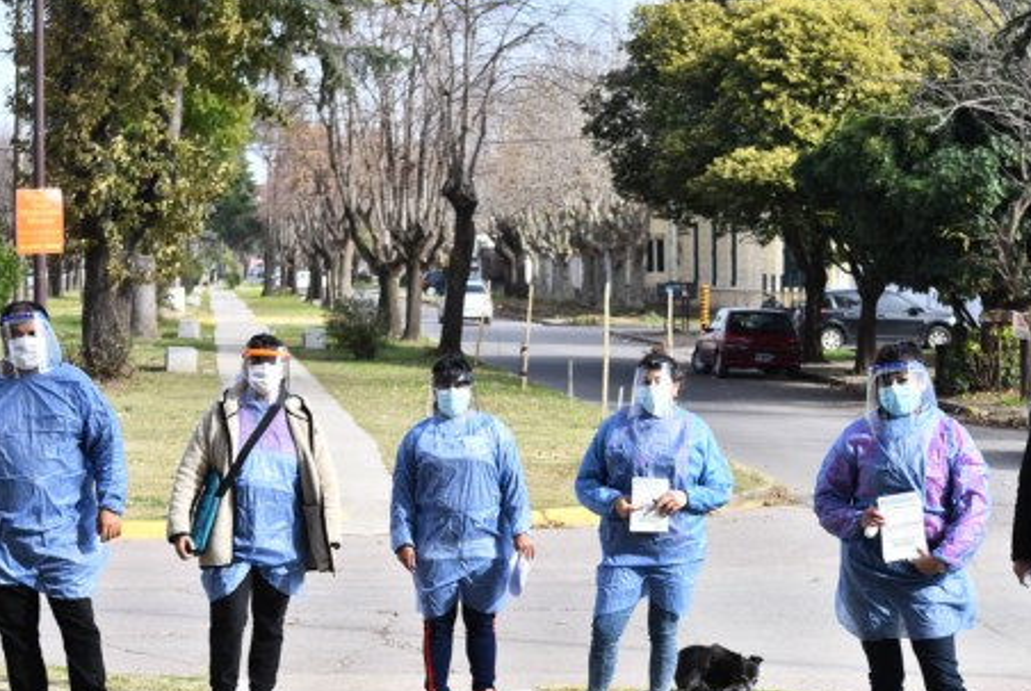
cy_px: 461
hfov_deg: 17.5
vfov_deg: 11.8
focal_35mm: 117
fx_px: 3348
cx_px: 602
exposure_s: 1/400
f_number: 5
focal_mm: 55
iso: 100
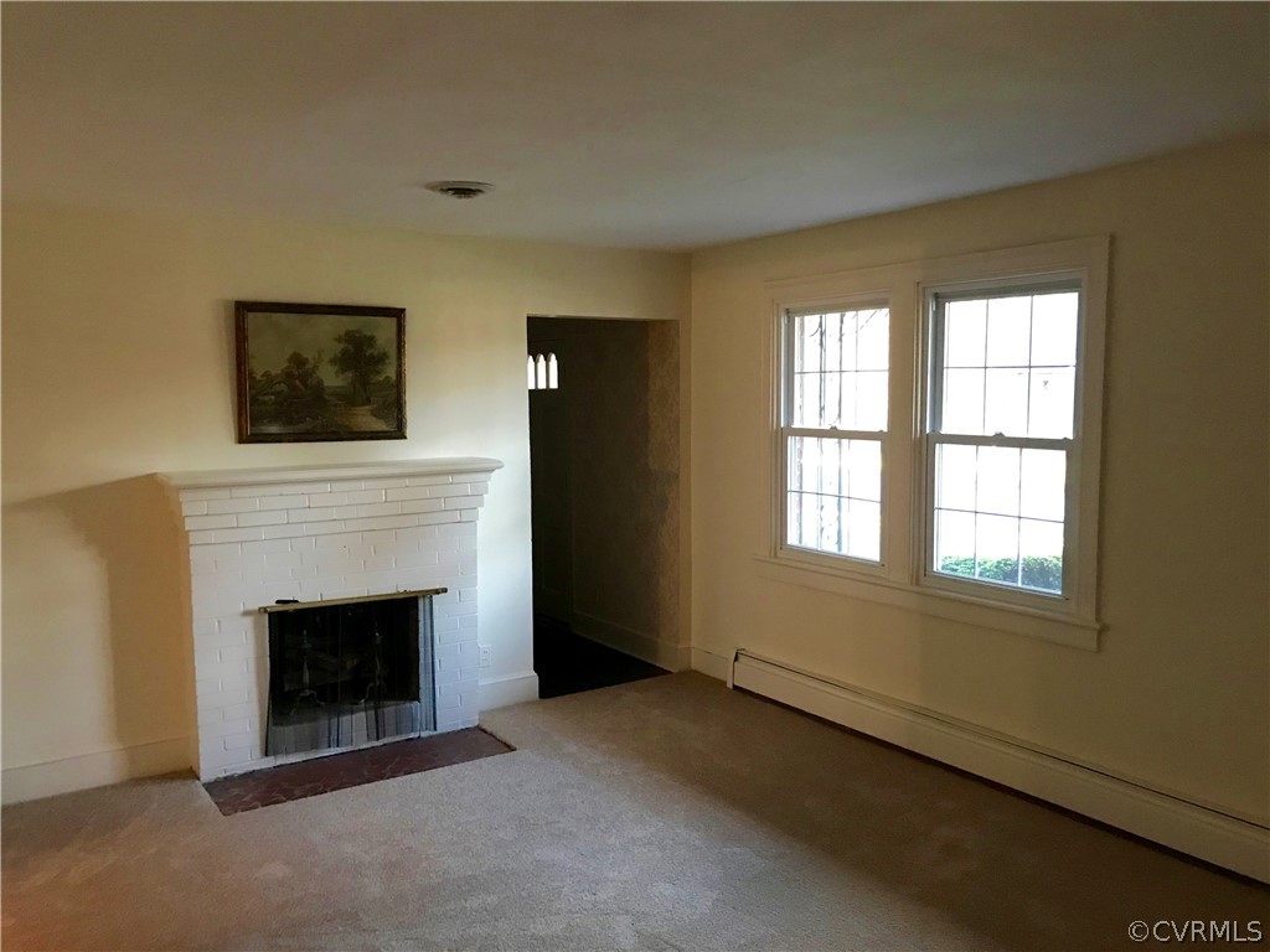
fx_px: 1027
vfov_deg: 49.7
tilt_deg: -3.0
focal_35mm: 28
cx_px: 635
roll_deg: -0.2
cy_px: 476
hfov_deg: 63.4
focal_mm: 3.99
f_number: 1.8
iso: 100
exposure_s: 1/12
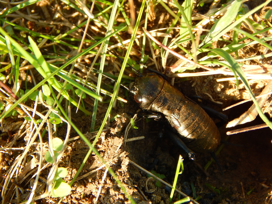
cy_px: 102
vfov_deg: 9.3
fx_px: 1257
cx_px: 136
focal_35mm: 160
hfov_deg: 12.3
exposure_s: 1/125
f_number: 5.1
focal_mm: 28.7
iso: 125
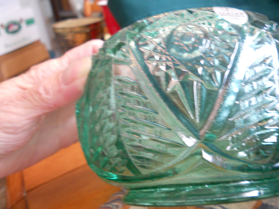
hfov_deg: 56.8
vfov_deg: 44.2
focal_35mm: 32
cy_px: 104
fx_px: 258
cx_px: 140
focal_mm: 5.8
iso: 250
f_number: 3.5
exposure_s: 1/30
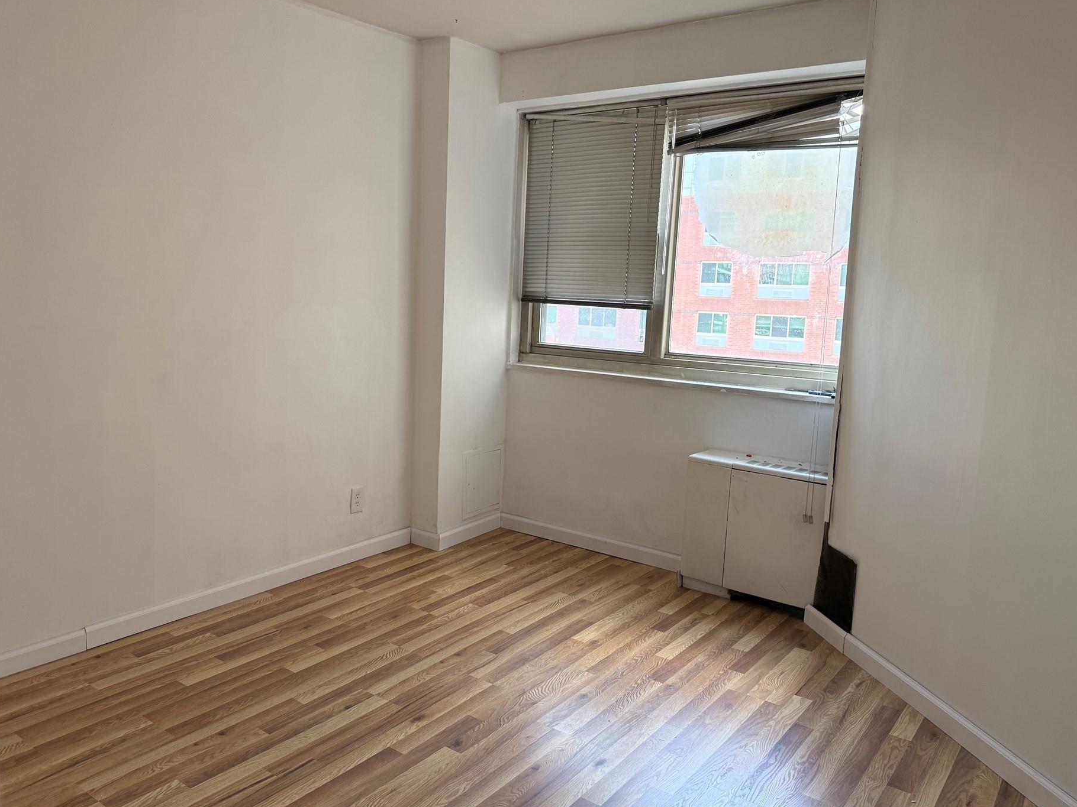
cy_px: 398
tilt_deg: -6.8
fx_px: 840
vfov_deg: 51.4
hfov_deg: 65.2
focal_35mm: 27
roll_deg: -2.8
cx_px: 485
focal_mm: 6.76
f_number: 1.78
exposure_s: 1/129
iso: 125
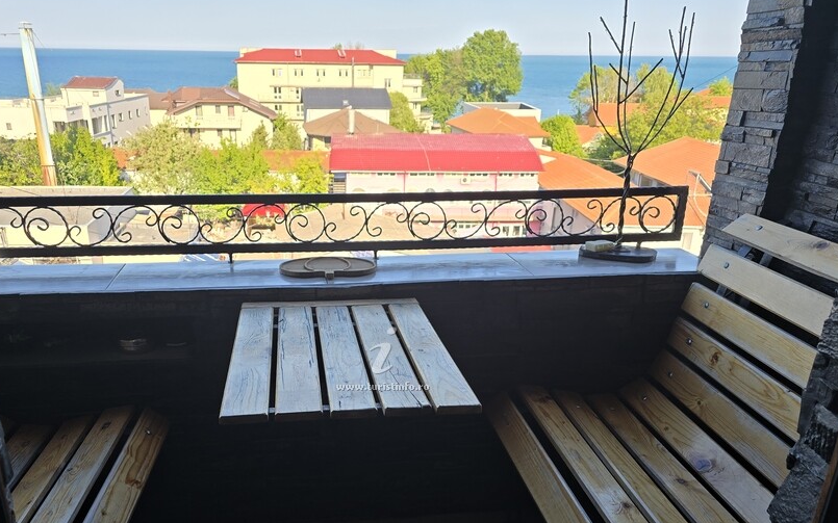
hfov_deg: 61.1
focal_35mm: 31
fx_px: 708
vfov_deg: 40.0
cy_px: 359
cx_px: 384
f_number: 1.7
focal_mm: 6.3
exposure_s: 1/297
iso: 12
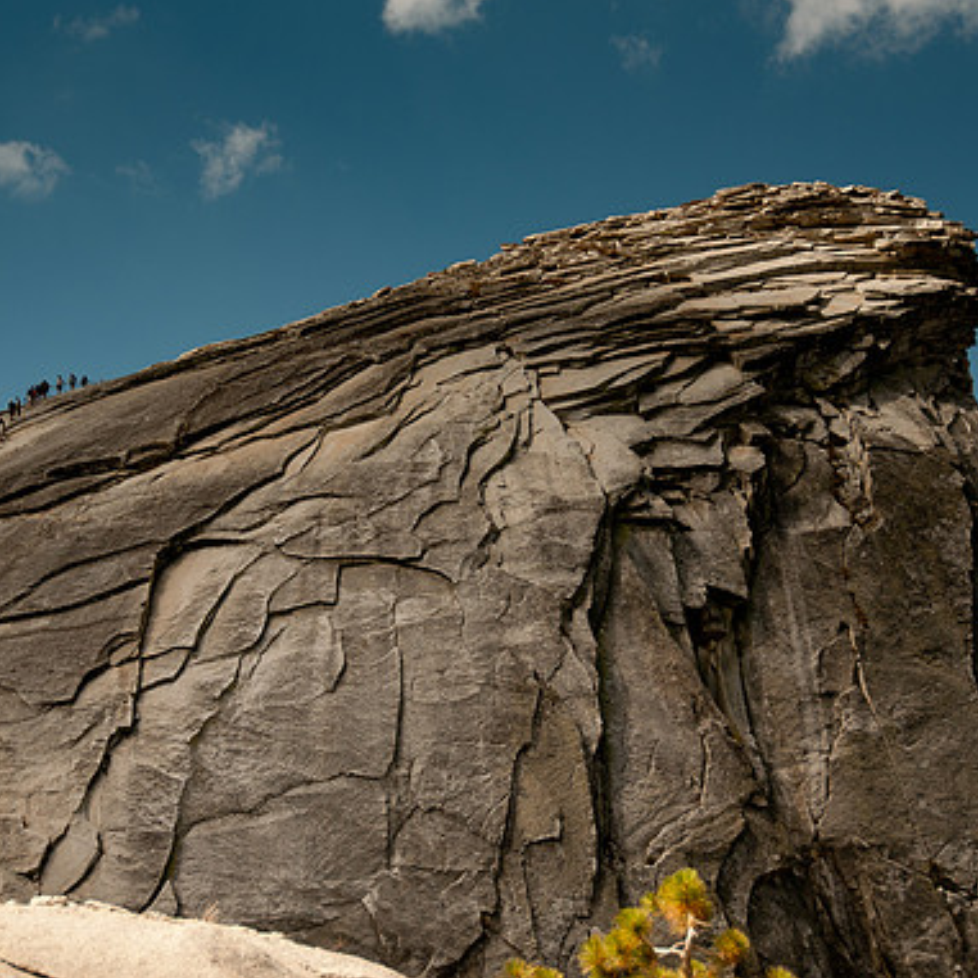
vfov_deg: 14.5
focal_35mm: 120
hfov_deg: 14.5
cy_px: 486
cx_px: 408
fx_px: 3836
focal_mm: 62
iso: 200
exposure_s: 1/1000
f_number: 4.8
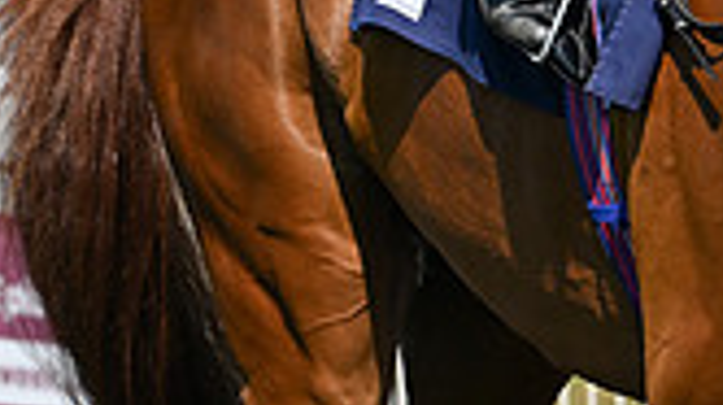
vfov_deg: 2.3
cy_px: -433
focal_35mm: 532
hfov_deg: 4.1
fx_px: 10189
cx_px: 806
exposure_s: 1/3200
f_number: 5
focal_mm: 145
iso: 400
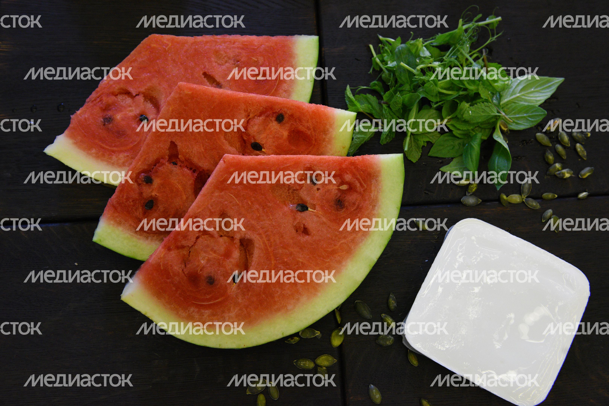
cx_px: 304
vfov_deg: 35.1
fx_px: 643
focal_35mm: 38
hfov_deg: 50.7
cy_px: 203
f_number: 5.6
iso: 4000
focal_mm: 38
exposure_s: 1/50
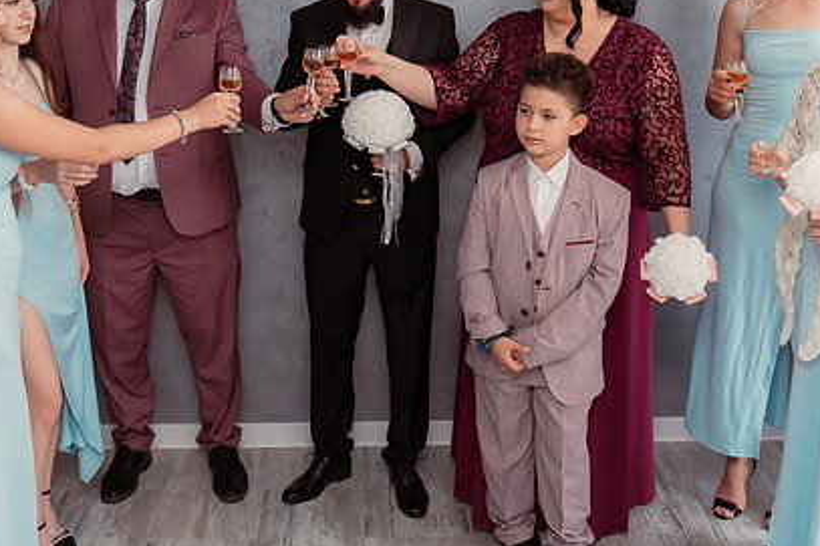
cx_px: 376
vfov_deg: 26.4
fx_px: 1161
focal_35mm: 51
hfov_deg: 38.9
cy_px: 229
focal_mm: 30
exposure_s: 1/200
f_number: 3.2
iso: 1600
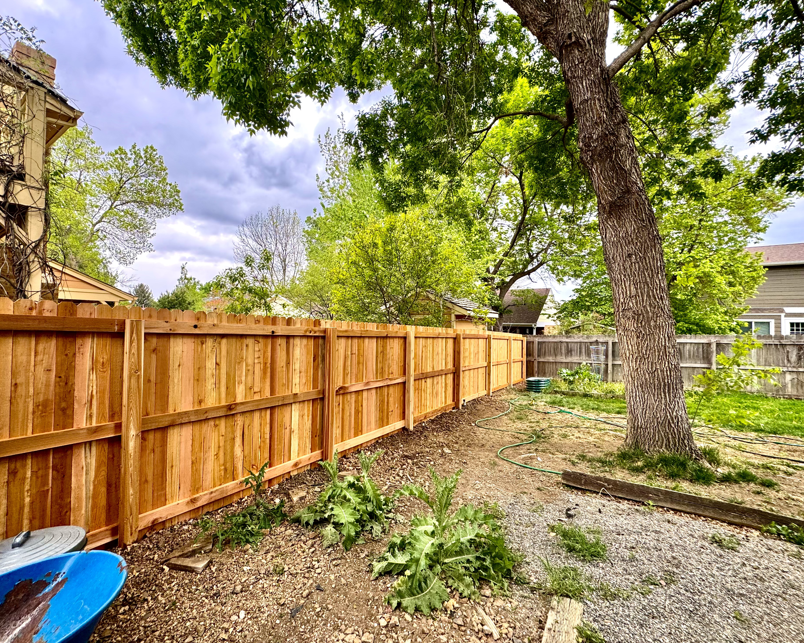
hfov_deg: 96.6
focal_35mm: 15
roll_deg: -0.8
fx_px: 357
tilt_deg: +1.5
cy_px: 314
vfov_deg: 84.0
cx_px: 373
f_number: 2.2
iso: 40
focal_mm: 2.22
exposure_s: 1/189
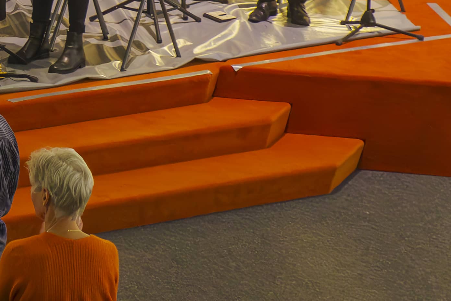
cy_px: -138
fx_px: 3321
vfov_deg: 5.2
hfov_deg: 7.3
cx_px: -598
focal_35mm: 265
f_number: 5
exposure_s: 1/40
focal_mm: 50
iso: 1600
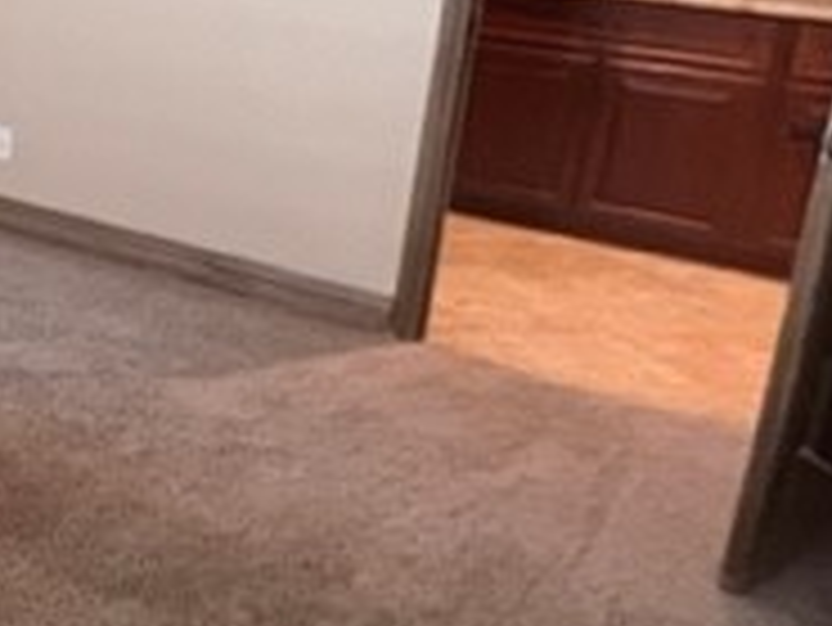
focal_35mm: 45
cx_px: -301
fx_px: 1082
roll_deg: -1.6
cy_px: 50
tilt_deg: -10.5
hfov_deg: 30.8
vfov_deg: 30.6
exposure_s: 1/60
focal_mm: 1.57
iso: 400
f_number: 1.8
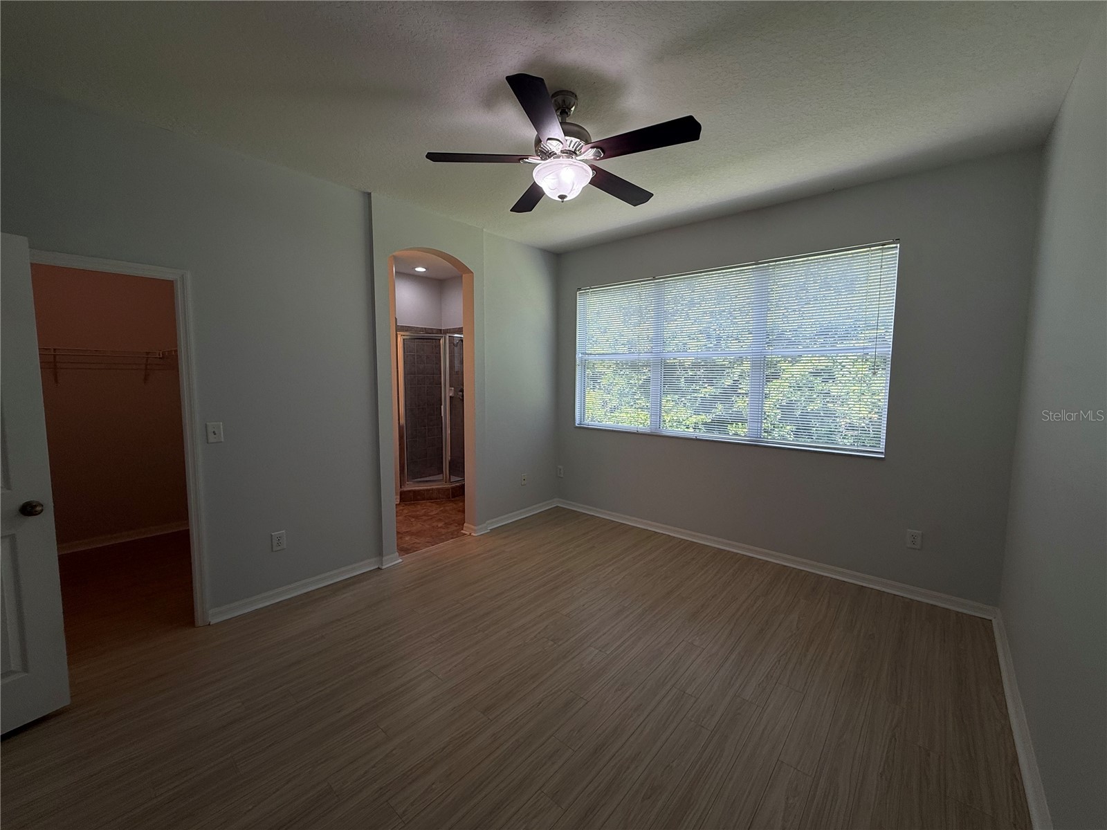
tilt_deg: -5.5
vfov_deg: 85.7
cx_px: 554
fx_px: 448
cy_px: 415
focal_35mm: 14
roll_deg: -0.4
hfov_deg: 102.1
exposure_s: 1/127
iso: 50
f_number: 2.2
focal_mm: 2.22
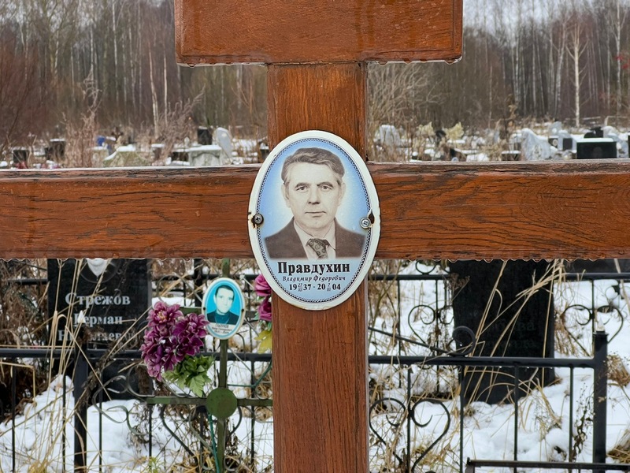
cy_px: 236
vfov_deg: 19.1
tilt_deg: -3.9
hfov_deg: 25.3
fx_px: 1401
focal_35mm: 77
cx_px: 315
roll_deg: +1.8
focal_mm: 9
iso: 80
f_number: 2.8
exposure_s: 1/99
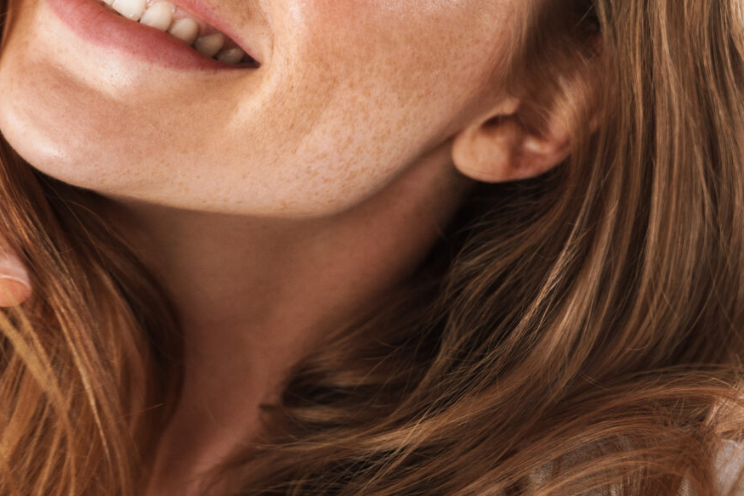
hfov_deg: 17.0
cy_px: 135
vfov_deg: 11.4
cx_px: 289
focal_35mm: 120
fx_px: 2481
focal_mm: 41
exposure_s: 1/160
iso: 500
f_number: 2.8
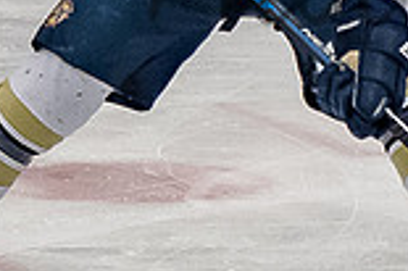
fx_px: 9974
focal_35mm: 881
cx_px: 206
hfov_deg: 2.3
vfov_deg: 1.6
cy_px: -80
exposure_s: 1/800
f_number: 3.2
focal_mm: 75
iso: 1600
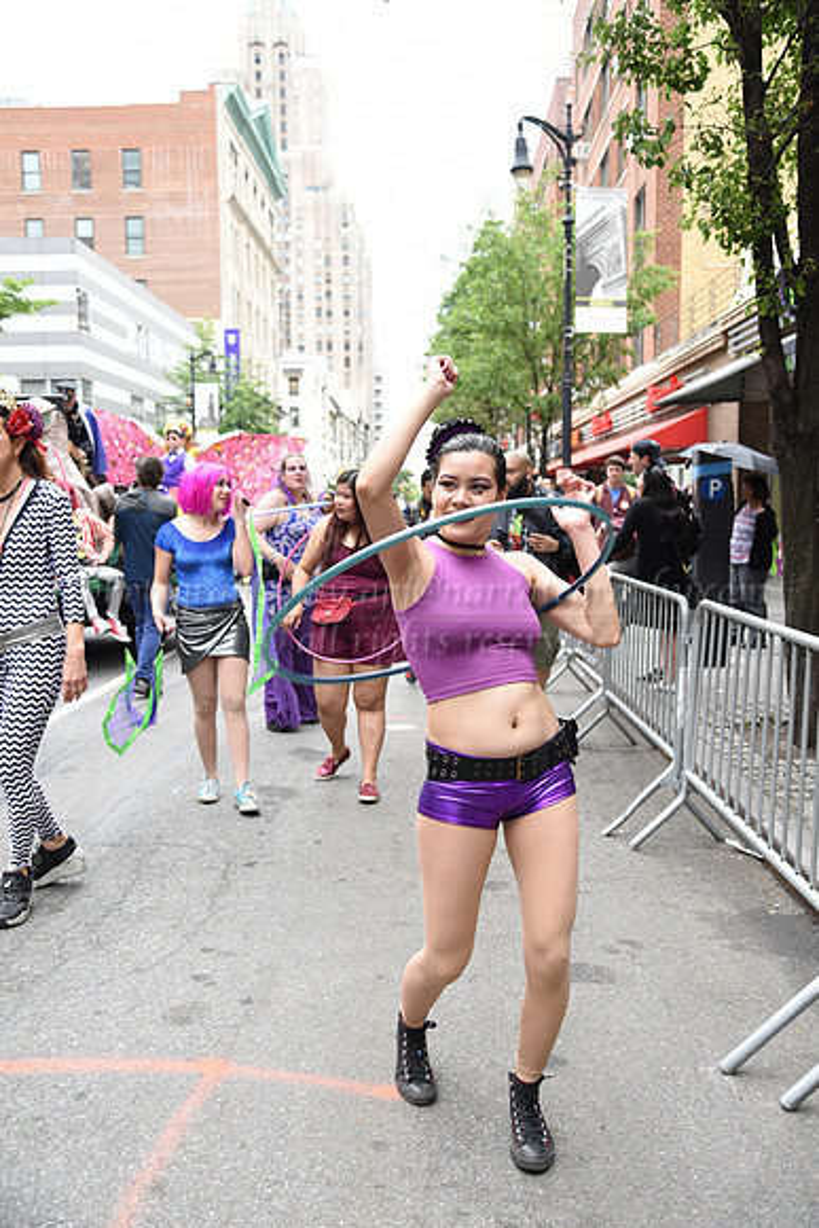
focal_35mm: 34
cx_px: 410
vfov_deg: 55.8
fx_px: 1159
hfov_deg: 38.9
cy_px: 614
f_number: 4
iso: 400
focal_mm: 34
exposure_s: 1/320
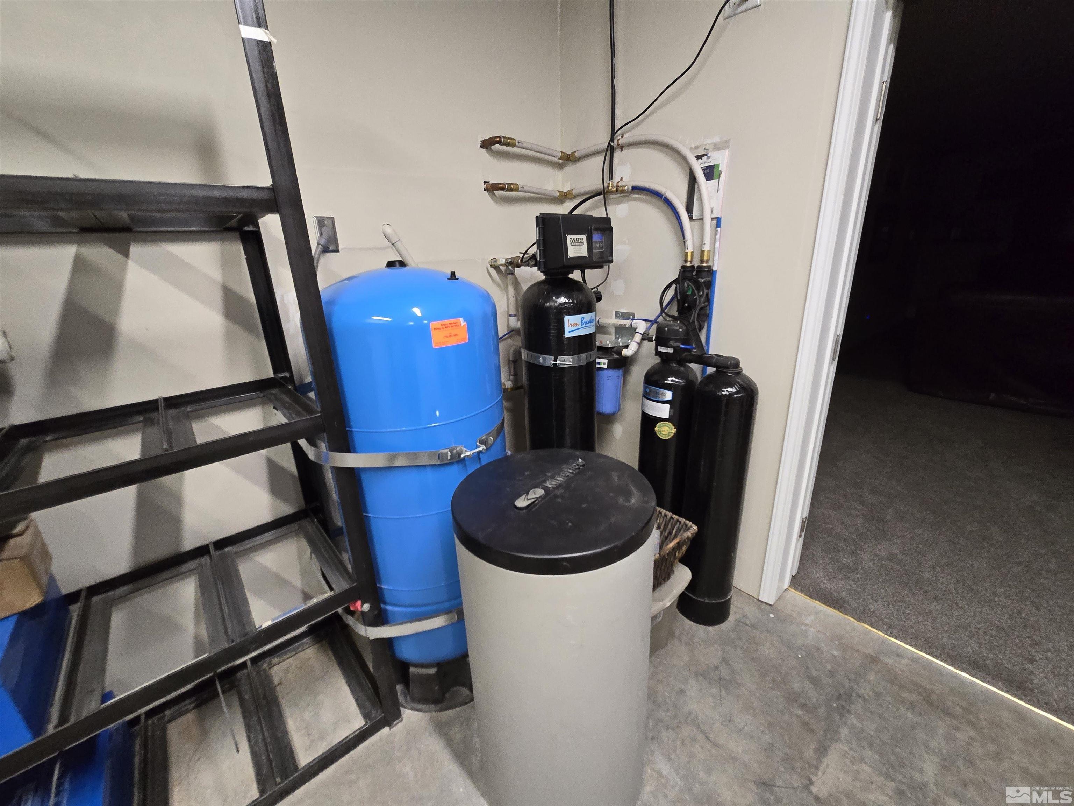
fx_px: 403
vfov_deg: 89.9
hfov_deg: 106.2
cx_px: 537
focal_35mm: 13
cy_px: 403
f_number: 2.2
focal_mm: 2.2
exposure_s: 1/60
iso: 500
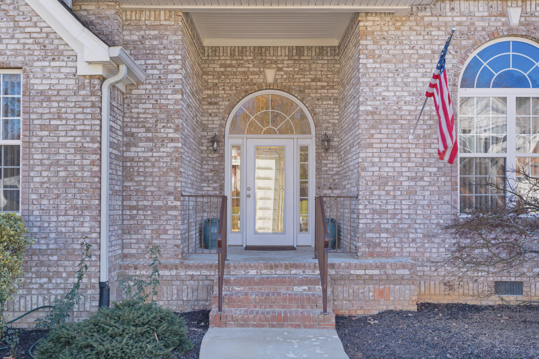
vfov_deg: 42.3
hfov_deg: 60.3
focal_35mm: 31
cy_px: 180
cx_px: 270
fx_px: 464
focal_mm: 31
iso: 320
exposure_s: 1/125
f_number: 7.1
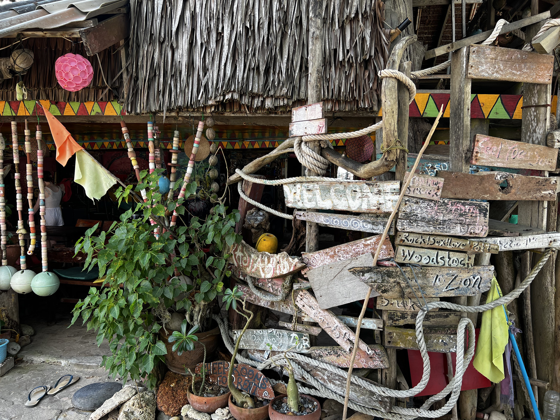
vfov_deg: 53.1
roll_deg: +0.4
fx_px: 421
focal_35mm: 26
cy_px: 210
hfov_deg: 67.3
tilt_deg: -4.5
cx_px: 280
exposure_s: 1/295
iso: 50
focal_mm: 5.7
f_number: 1.5
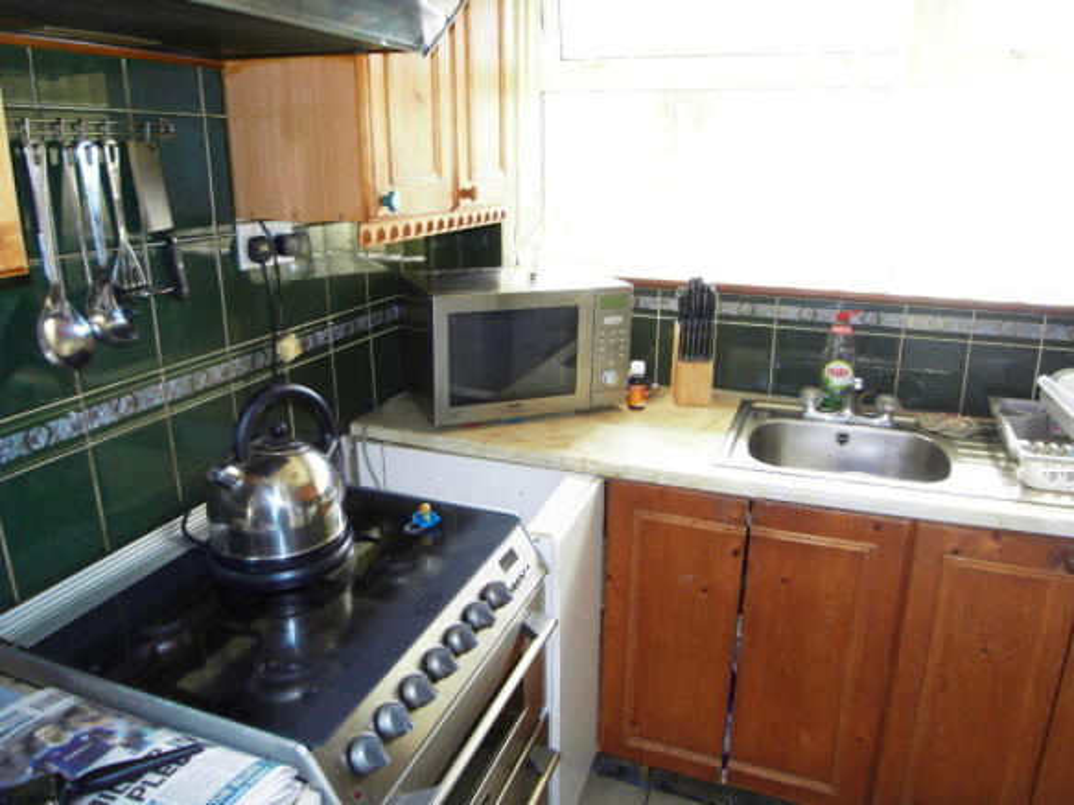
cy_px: 402
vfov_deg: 56.8
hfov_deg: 71.6
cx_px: 537
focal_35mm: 24
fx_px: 744
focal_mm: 4.3
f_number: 2.8
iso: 100
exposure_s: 1/40
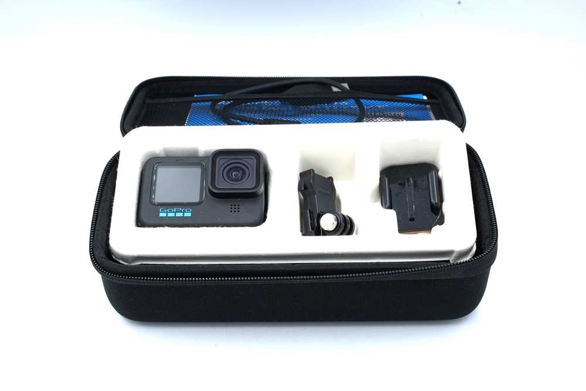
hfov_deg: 36.2
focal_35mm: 55
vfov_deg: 24.6
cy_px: 196
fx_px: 895
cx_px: 293
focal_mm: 55
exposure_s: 1/125
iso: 800
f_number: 14
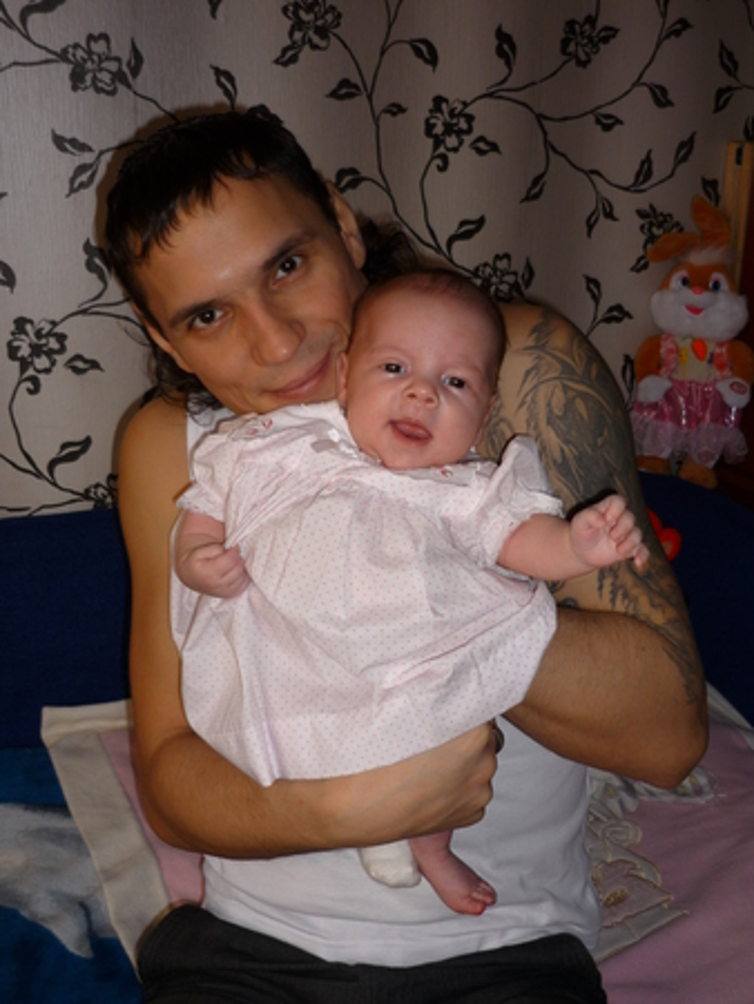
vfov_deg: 49.0
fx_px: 1103
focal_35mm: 38
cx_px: 377
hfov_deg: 37.8
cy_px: 502
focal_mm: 6.3
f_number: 2.9
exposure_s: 1/30
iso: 100
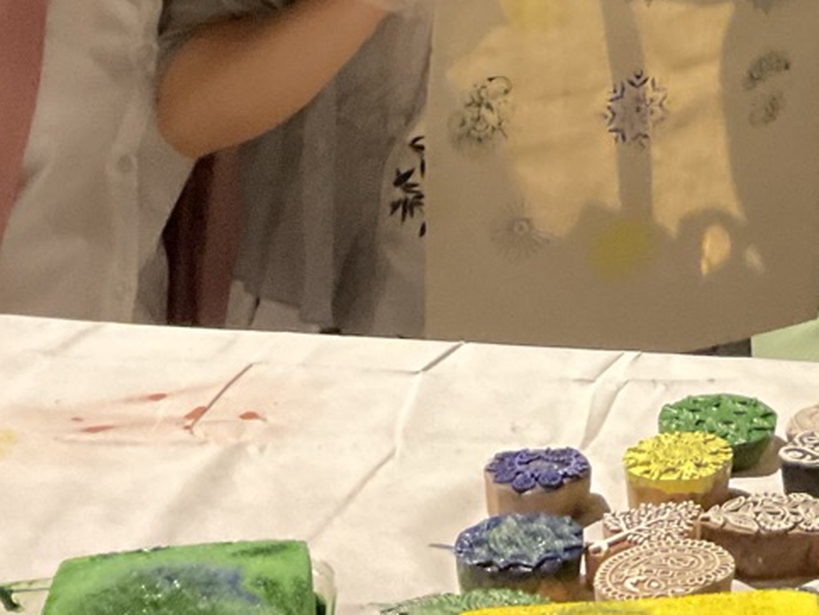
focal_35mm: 90
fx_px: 2131
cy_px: -258
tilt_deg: -2.5
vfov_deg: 15.4
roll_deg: -1.7
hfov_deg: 20.3
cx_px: 1004
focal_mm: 3
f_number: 1.8
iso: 400
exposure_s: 1/25
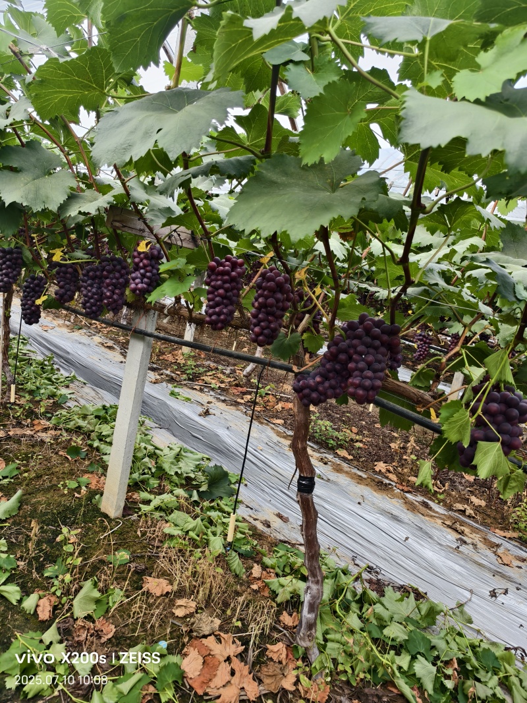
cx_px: 264
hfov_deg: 58.9
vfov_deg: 73.9
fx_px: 467
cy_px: 352
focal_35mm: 23
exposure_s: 1/808
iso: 96
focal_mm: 5.6
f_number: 1.57
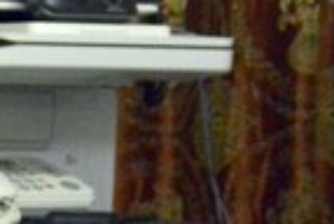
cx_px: -430
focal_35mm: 275
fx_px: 2553
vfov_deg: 5.0
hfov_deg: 7.1
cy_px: 147
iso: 3200
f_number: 4.5
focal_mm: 35
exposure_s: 1/60
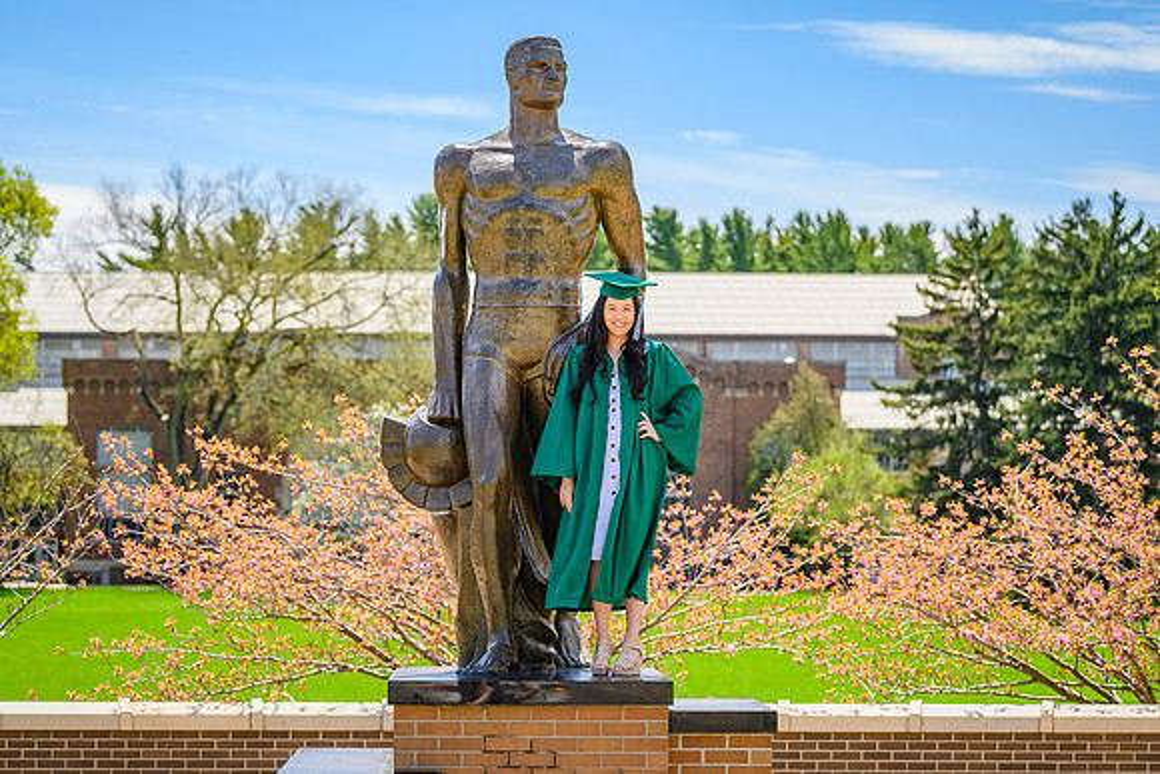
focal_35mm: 94
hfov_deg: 21.8
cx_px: 580
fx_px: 3018
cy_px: 387
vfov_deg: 14.6
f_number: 4
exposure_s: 1/2500
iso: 400
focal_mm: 92
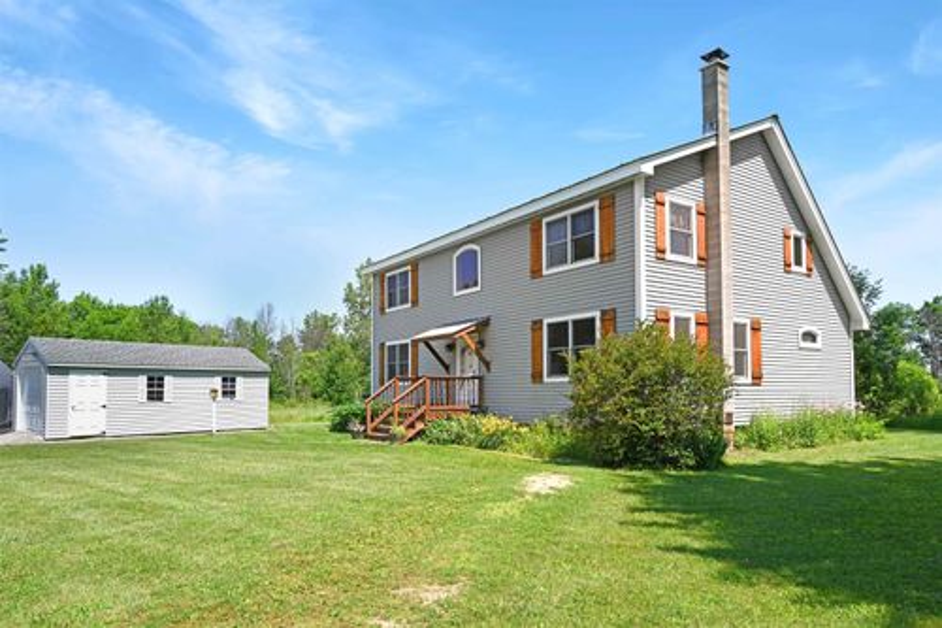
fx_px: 575
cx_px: 471
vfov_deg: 57.2
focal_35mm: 22
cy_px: 314
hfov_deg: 78.6
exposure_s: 1/80
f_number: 14
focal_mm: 22
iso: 100
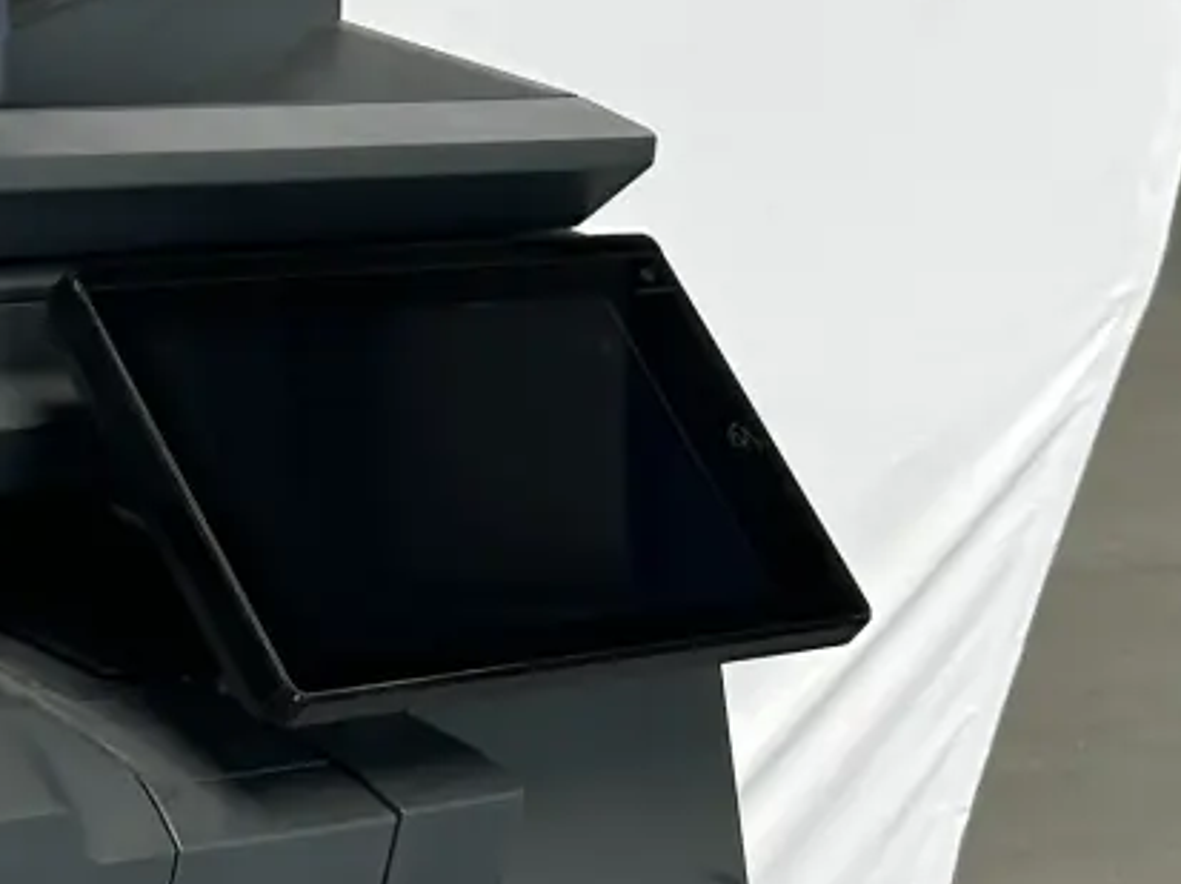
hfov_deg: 15.5
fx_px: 4125
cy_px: 1279
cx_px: -366
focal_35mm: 121
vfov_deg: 11.8
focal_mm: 5.7
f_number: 1.5
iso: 80
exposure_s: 1/121
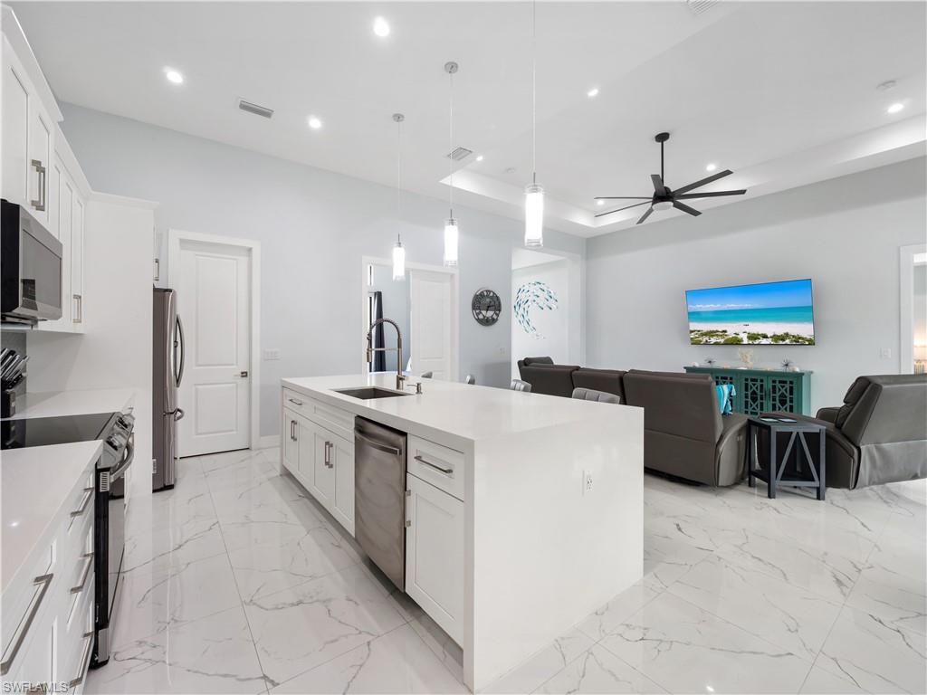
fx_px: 375
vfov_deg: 85.7
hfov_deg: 102.1
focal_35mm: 14
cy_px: 348
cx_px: 464
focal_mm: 7
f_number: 7.1
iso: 200
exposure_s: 1/10
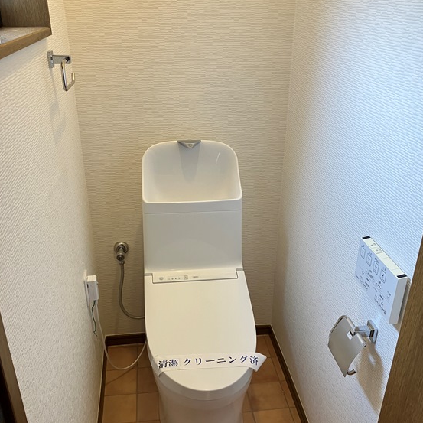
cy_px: 252
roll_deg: +0.3
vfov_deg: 48.2
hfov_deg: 48.4
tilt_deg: -27.9
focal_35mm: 34
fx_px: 470
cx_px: 207
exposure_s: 1/50
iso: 80
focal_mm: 3.99
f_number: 1.8
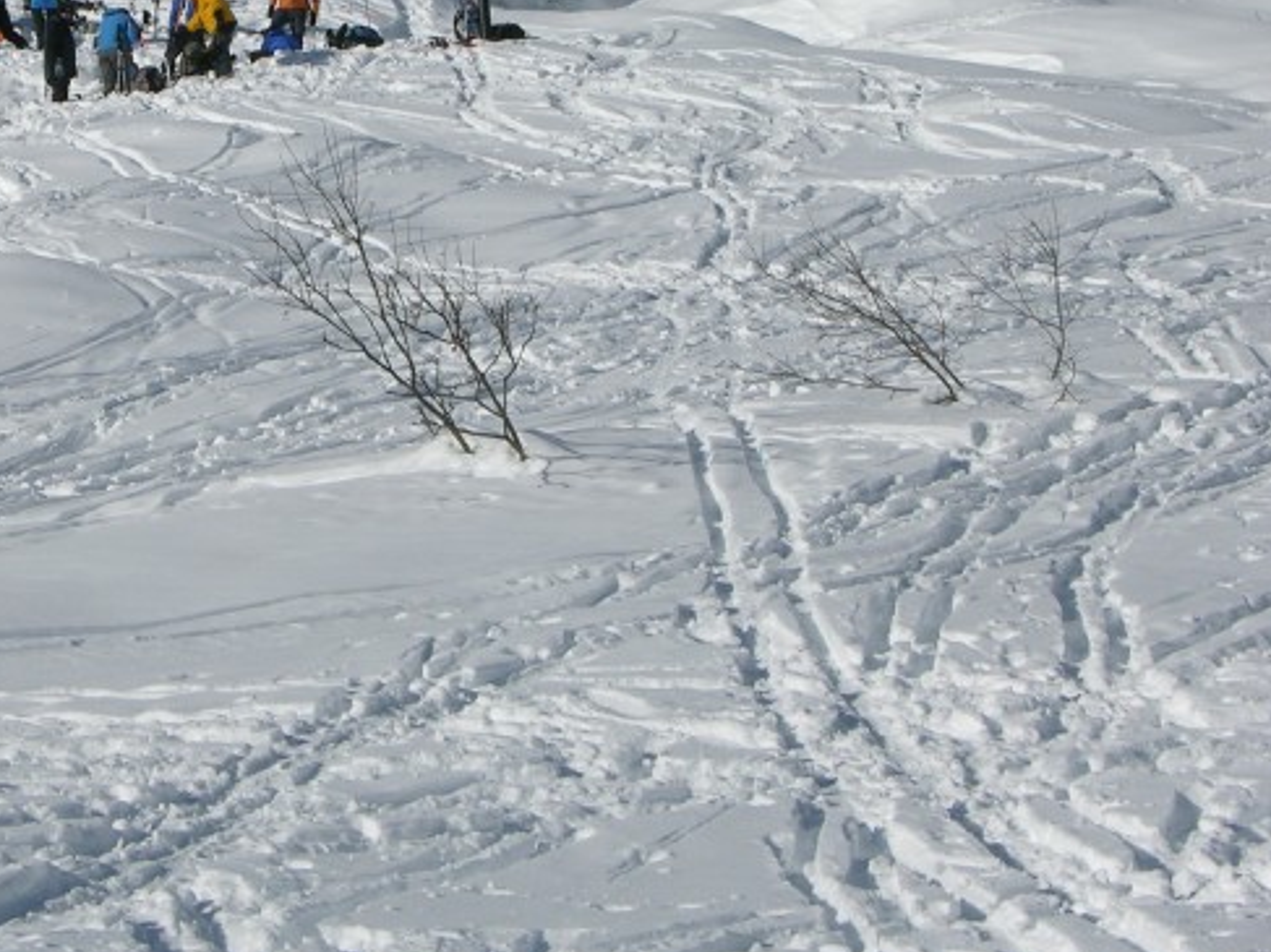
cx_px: 193
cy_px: 156
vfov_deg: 9.0
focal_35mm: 164
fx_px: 6020
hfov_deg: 12.0
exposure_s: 1/492
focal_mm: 19.9
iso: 50
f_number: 7.6
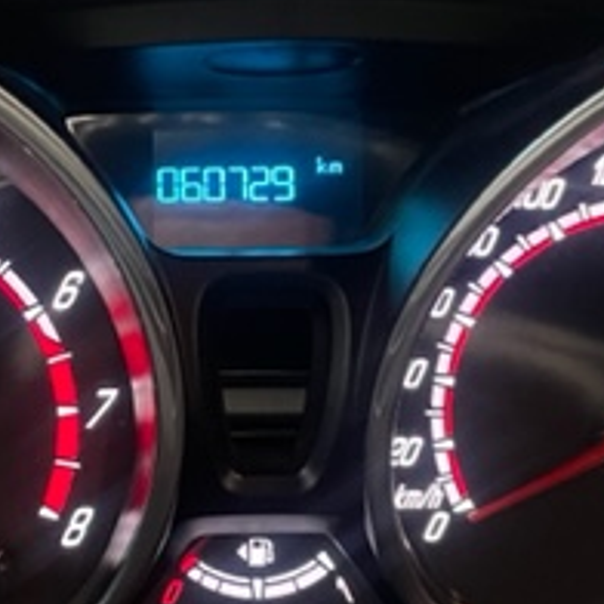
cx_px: 157
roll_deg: +0.6
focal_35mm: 75
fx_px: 1481
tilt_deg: -20.3
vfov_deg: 23.1
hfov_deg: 22.9
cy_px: 308
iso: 640
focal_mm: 4.2
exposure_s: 1/36
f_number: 1.6
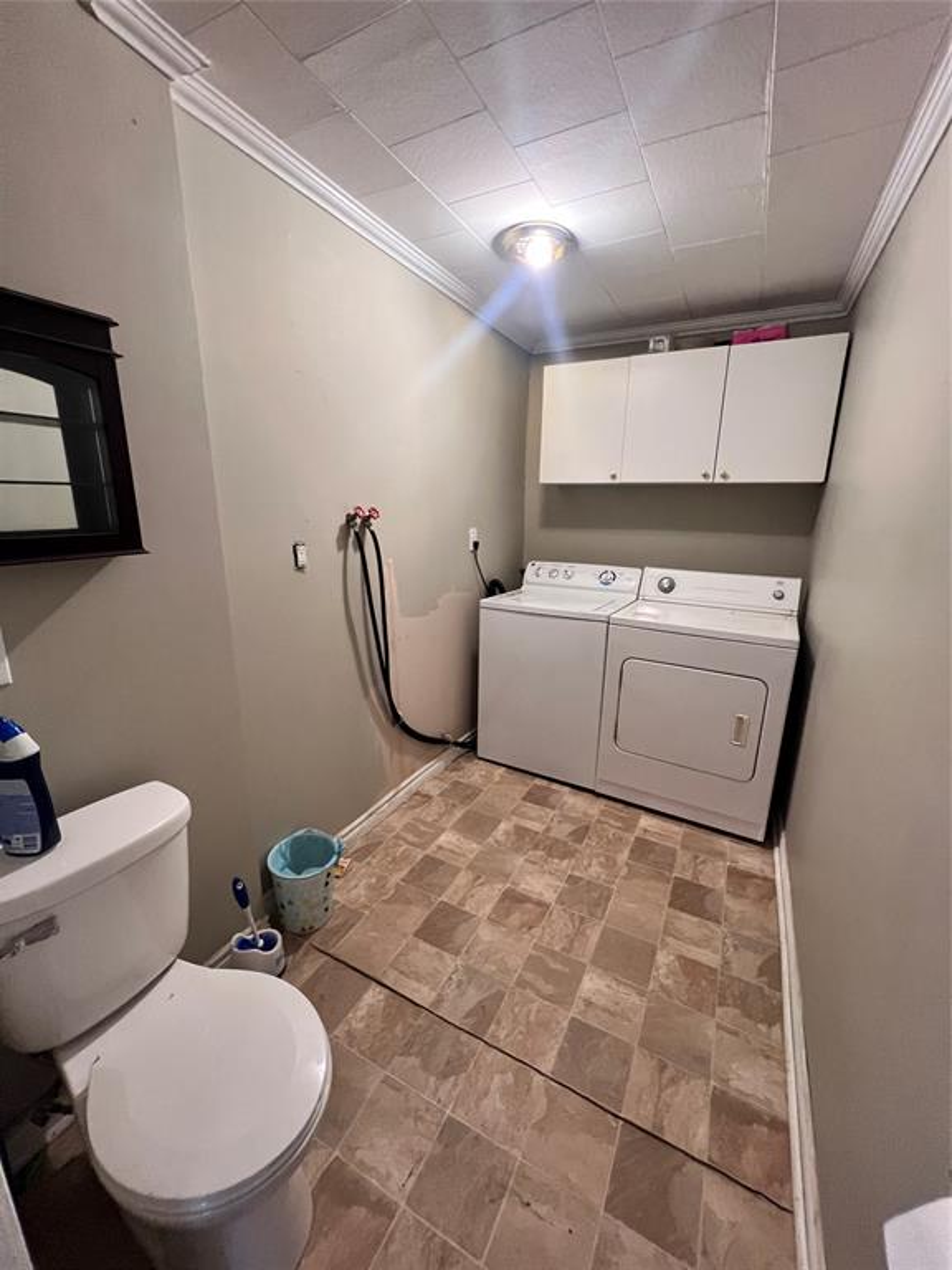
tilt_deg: -14.7
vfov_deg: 106.2
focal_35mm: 13
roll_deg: -0.8
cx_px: 476
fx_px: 477
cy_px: 635
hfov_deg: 89.9
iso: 320
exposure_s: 1/60
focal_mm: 1.57
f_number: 1.8
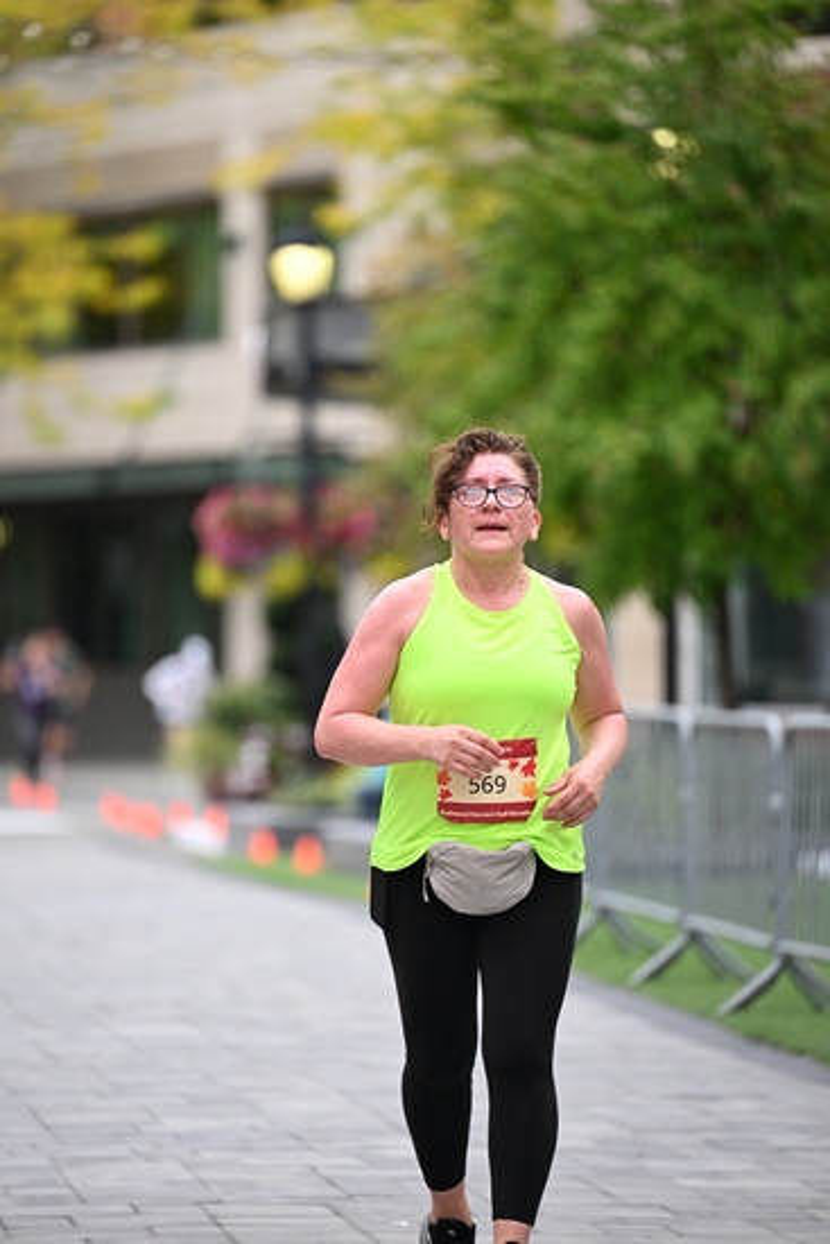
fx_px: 6912
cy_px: 622
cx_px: 415
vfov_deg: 10.3
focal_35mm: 200
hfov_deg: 6.9
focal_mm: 200
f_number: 2.8
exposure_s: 1/1600
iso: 640
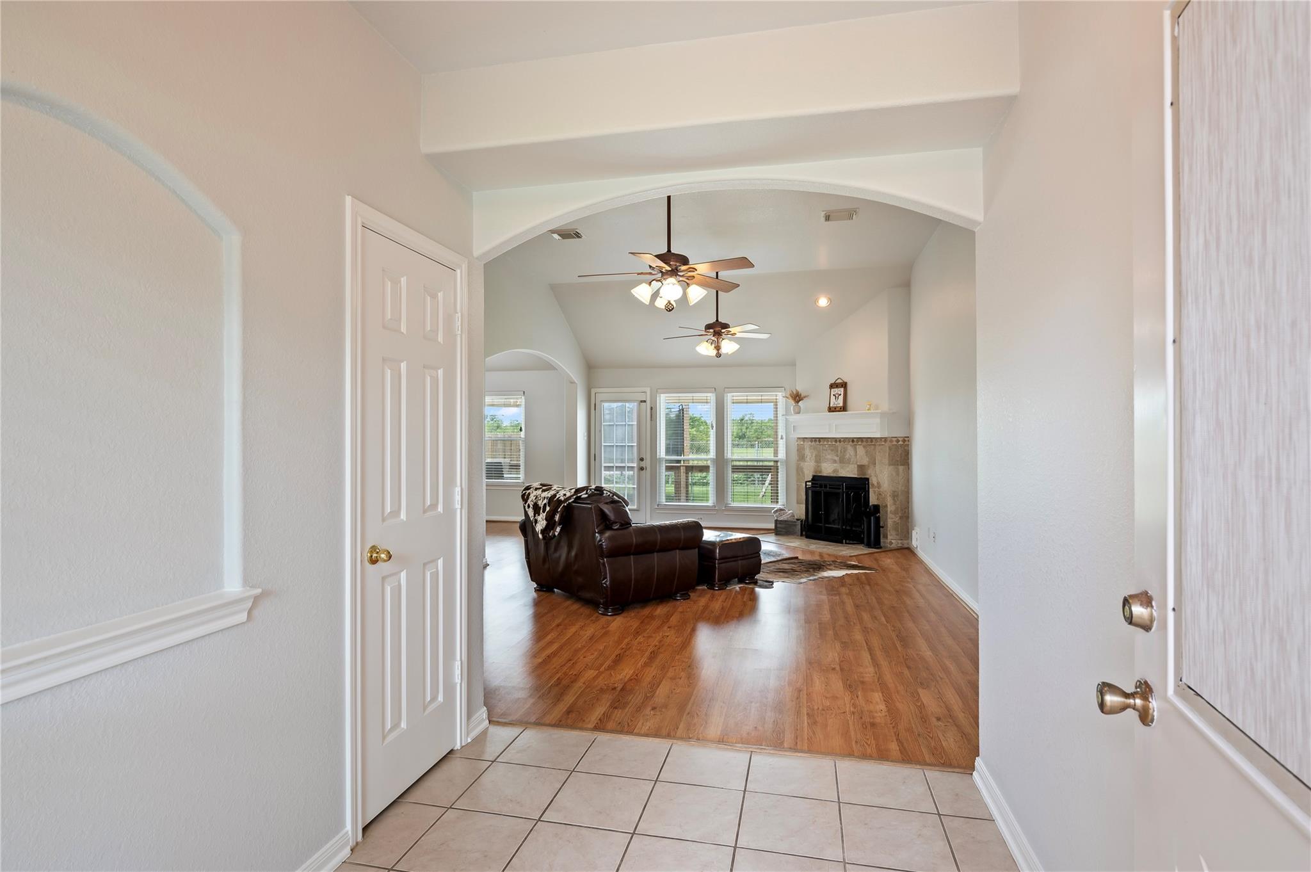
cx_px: 656
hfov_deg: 90.0
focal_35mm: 18
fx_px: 655
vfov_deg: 67.3
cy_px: 436
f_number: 6.3
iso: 100
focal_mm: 18
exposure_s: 1/4
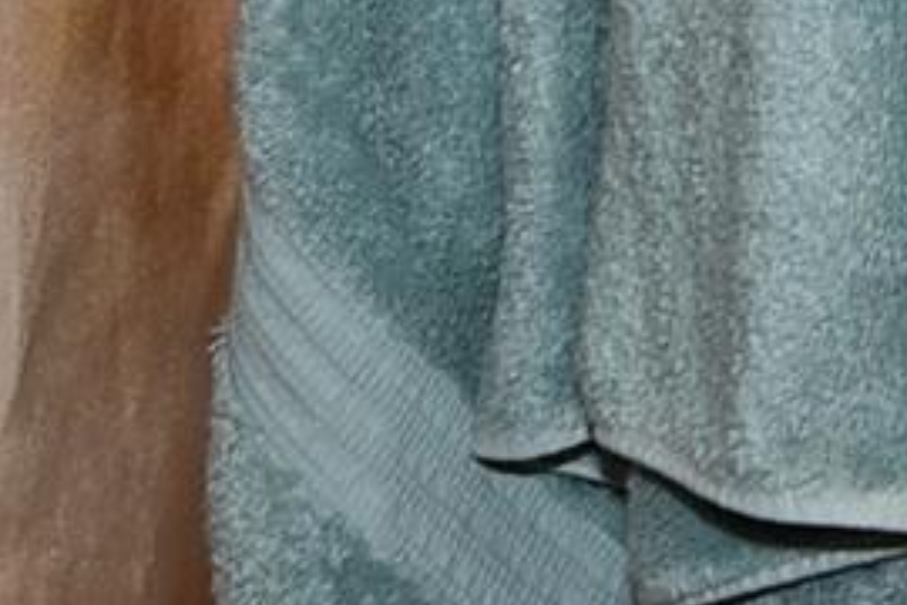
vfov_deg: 6.1
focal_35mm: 212
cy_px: -963
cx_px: 1985
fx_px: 5341
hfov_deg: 9.0
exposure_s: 1/60
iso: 125
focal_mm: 14
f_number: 4.5
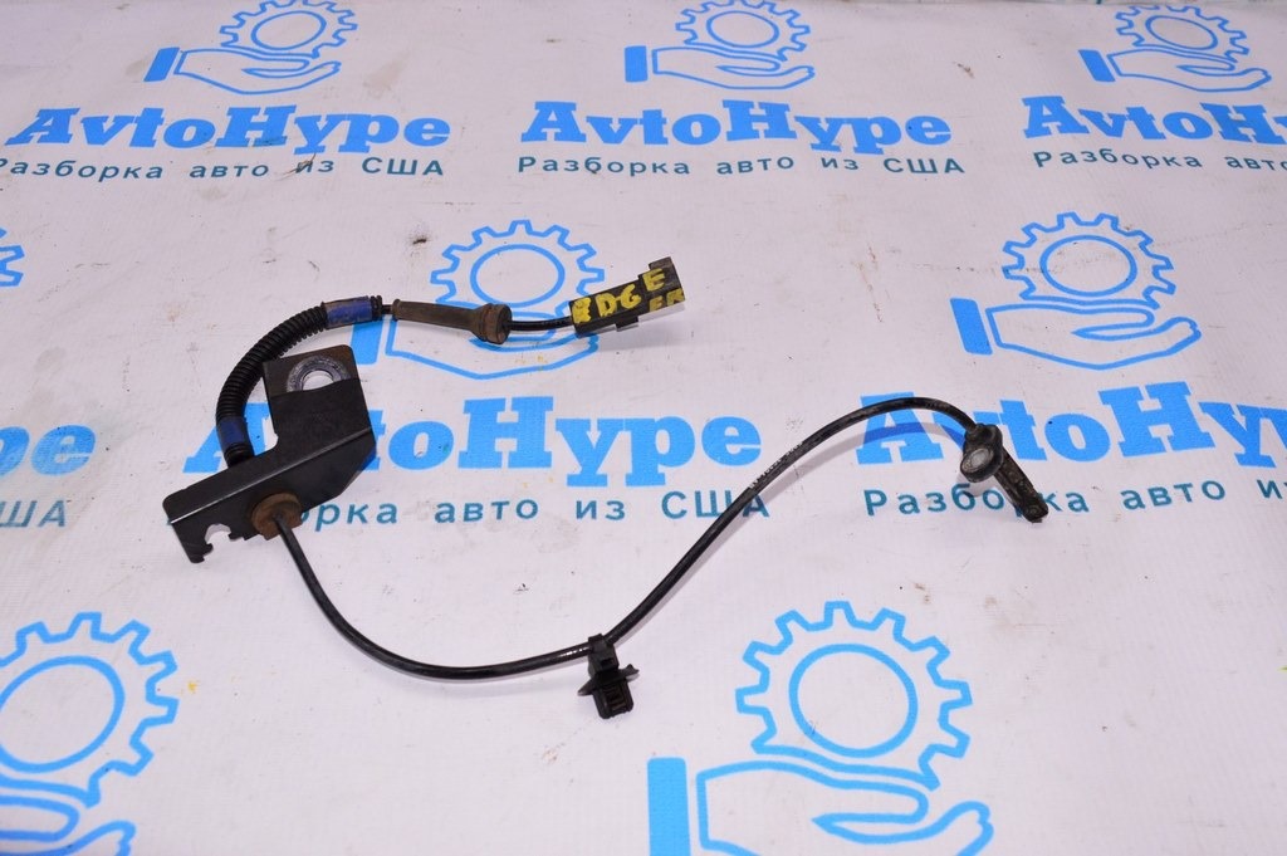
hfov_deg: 55.1
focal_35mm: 34
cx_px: 644
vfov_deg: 38.3
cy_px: 428
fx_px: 1232
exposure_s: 1/200
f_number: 8
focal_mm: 23
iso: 1600
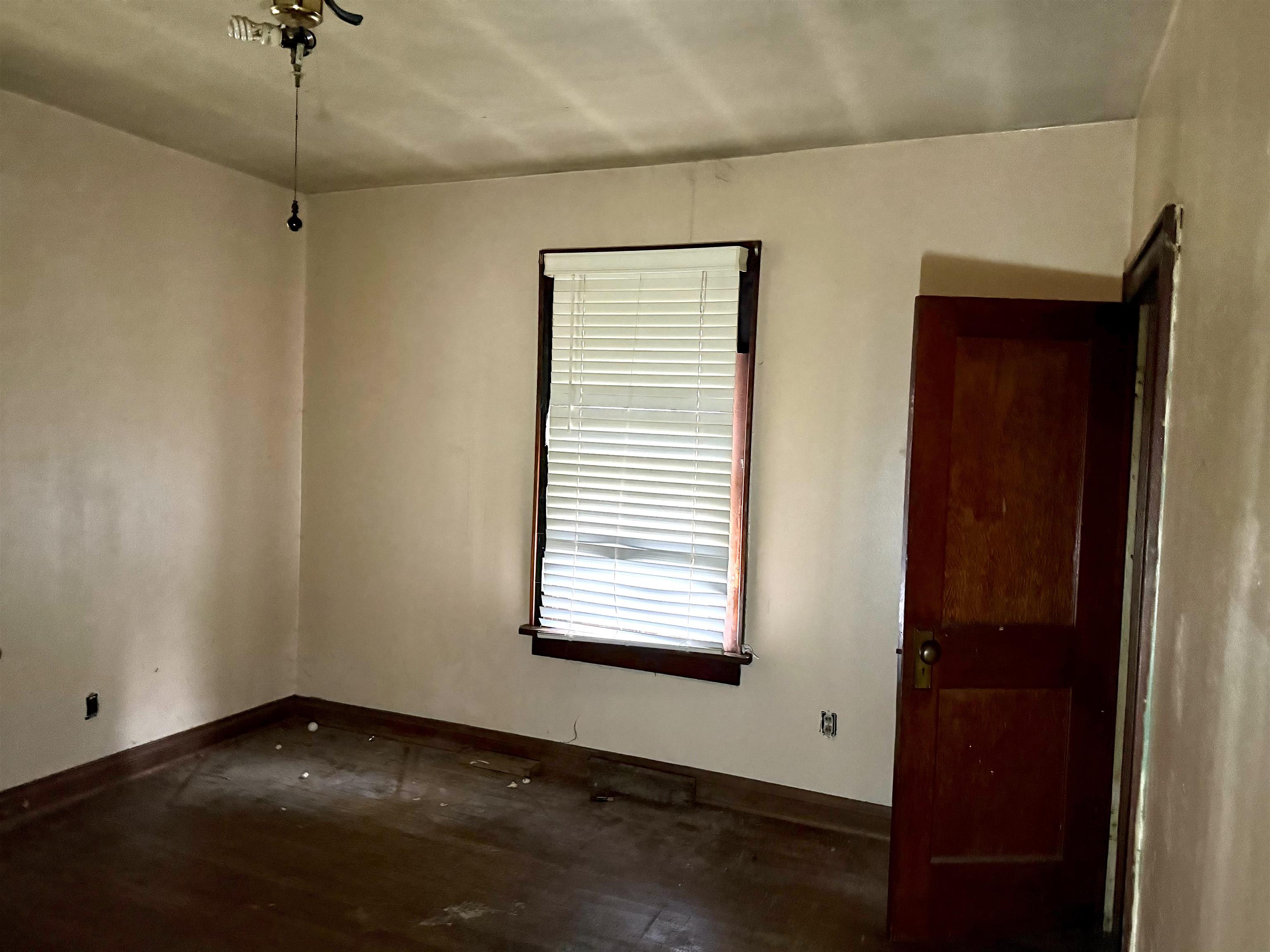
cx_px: 635
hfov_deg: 71.6
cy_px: 476
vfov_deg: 56.8
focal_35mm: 24
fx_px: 881
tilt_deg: -2.9
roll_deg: -2.2
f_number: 1.78
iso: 1600
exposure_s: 1/29
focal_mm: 6.76
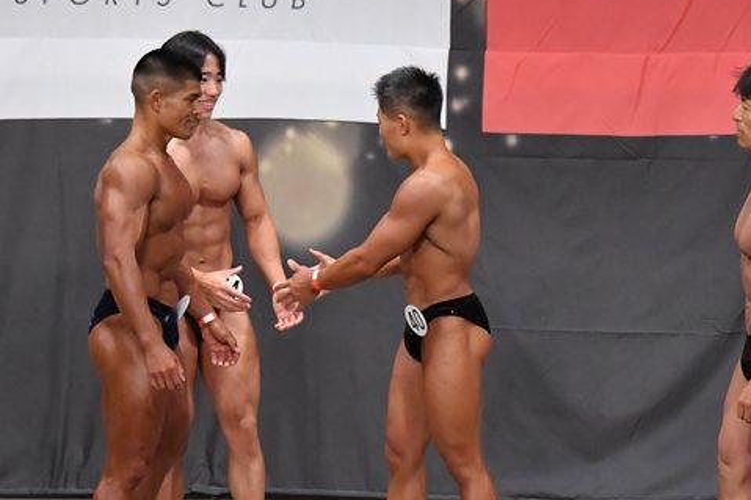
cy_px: 357
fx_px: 5672
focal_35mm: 272
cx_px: 495
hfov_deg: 7.6
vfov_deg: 5.0
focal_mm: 112
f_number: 5.6
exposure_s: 1/400
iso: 6400
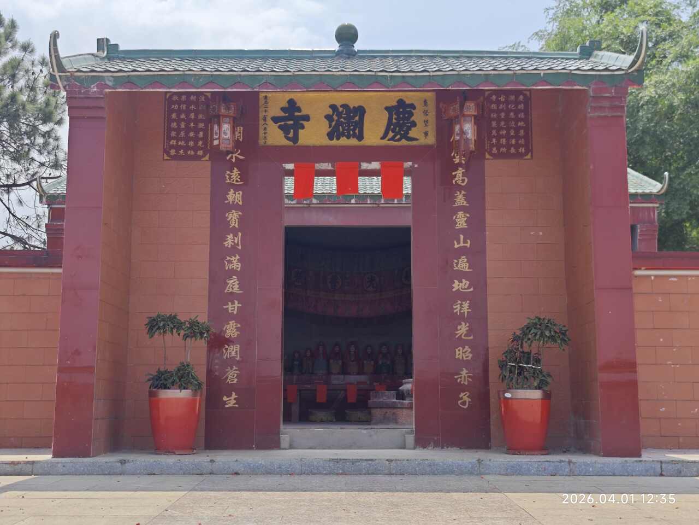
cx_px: 350
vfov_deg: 31.5
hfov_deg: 41.2
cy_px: 262
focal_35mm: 46
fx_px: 929
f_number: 1.9
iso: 50
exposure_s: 1/3157
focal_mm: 8.7
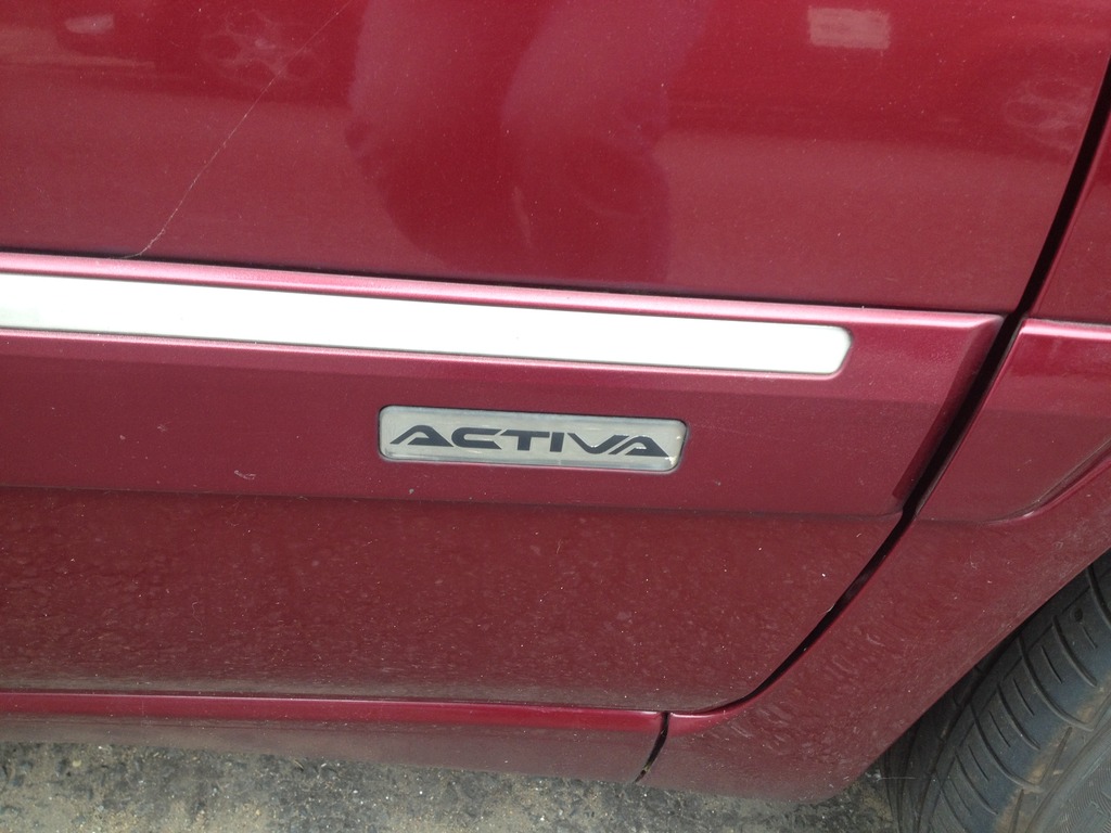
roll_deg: -4.8
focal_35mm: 35
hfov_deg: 52.6
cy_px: 416
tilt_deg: -38.6
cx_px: 556
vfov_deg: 40.7
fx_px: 1123
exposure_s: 1/120
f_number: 2.4
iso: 64
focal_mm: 4.28
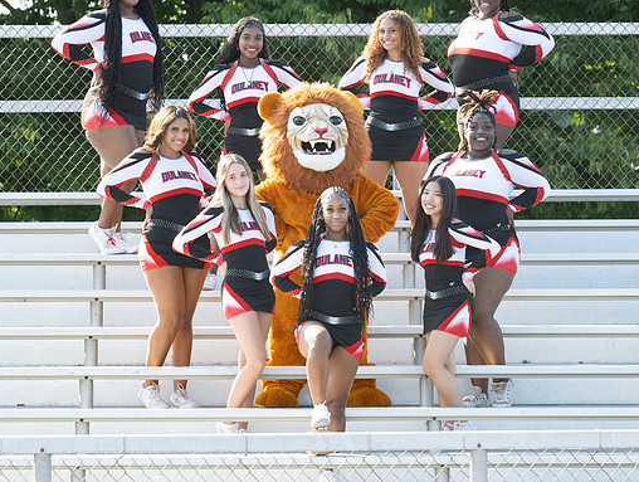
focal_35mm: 184
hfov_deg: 10.7
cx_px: 346
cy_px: 200
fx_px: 3403
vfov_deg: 8.1
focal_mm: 135
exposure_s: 1/200
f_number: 5.6
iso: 200
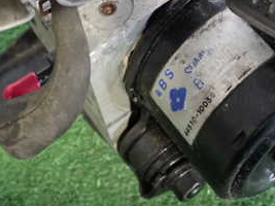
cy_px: 6
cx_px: 163
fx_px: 643
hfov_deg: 24.1
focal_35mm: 81
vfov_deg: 17.8
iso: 800
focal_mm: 6.37
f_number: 2.5
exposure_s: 1/25
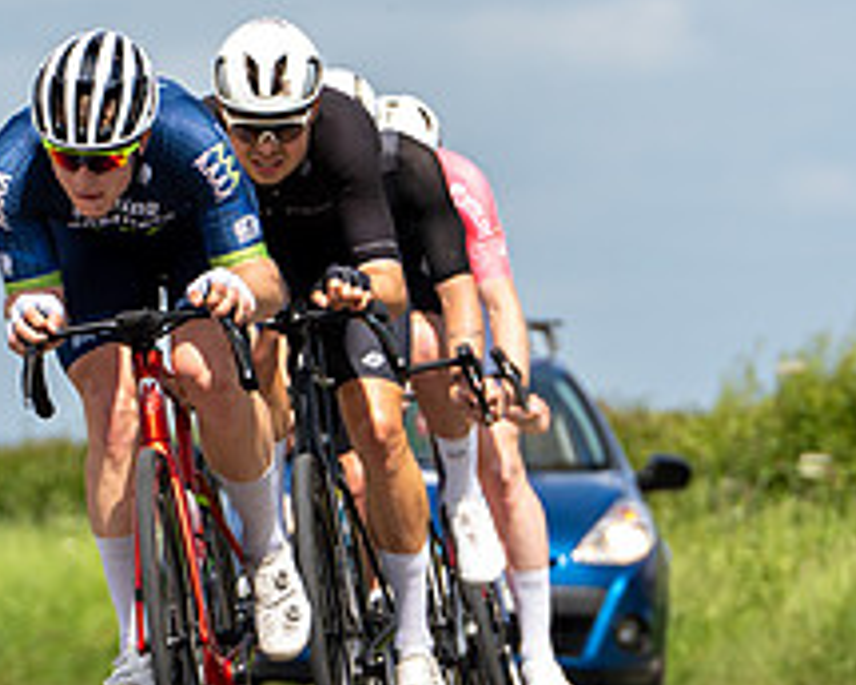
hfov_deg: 4.4
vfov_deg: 3.6
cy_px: 364
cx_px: 84
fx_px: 11046
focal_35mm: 436
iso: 100
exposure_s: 1/1250
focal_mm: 142
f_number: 3.5
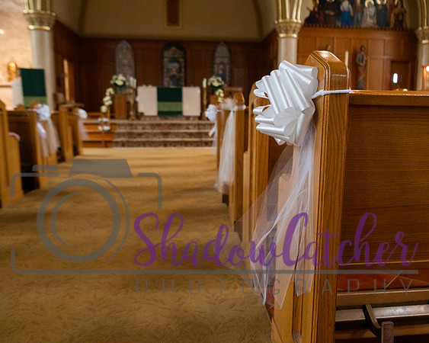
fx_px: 386
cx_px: 241
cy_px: 172
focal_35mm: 30
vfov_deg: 47.9
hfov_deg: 58.0
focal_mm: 18
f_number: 3.2
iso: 500
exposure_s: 1/125
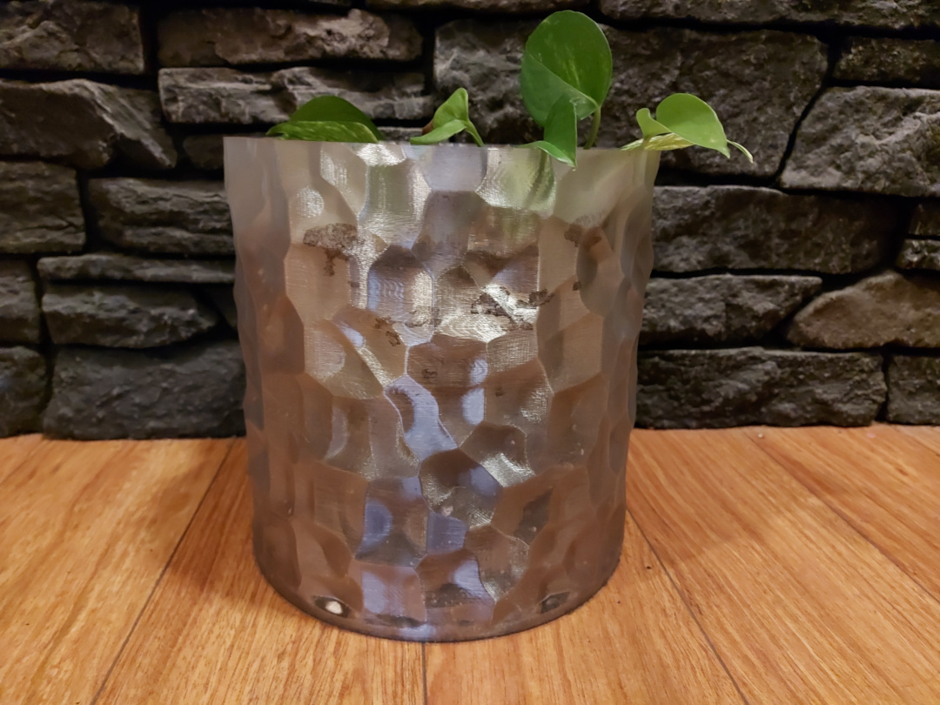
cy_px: 352
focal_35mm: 24
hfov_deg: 71.6
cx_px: 470
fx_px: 652
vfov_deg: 56.8
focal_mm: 5.23
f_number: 1.8
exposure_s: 1/15
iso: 1250
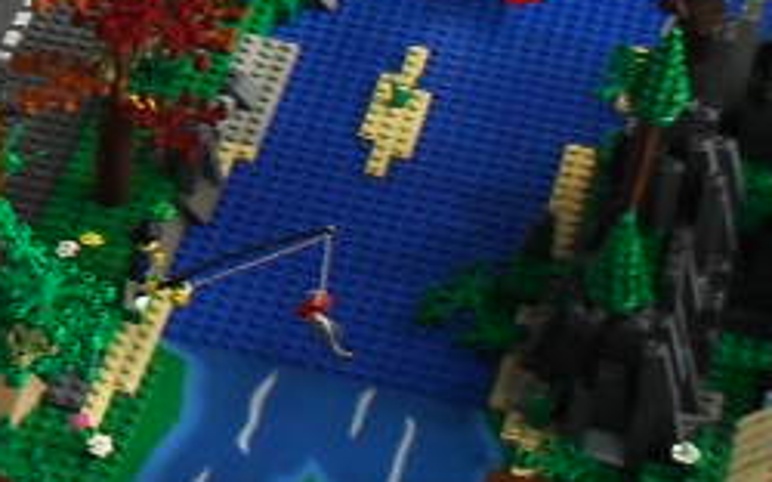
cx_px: -414
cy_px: -170
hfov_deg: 13.0
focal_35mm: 152
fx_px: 3197
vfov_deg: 8.5
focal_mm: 6.3
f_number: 3.2
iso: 120
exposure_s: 1/45
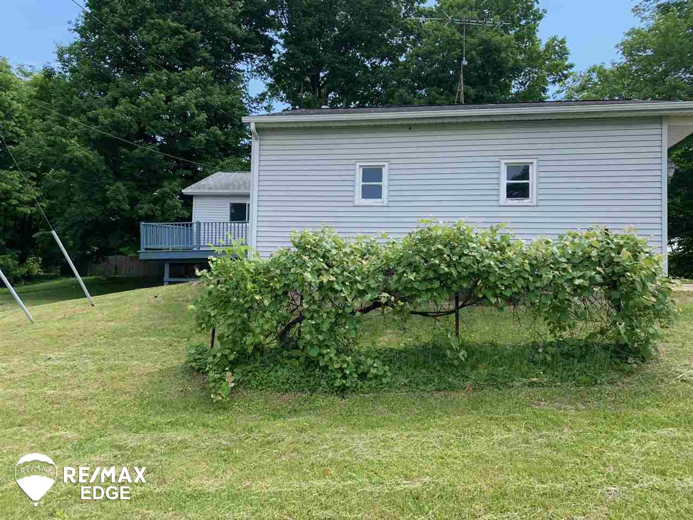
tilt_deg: +2.0
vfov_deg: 53.1
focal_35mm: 26
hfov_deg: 67.3
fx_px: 521
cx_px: 346
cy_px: 260
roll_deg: -1.4
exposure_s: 1/396
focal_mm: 4.25
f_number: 1.8
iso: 25
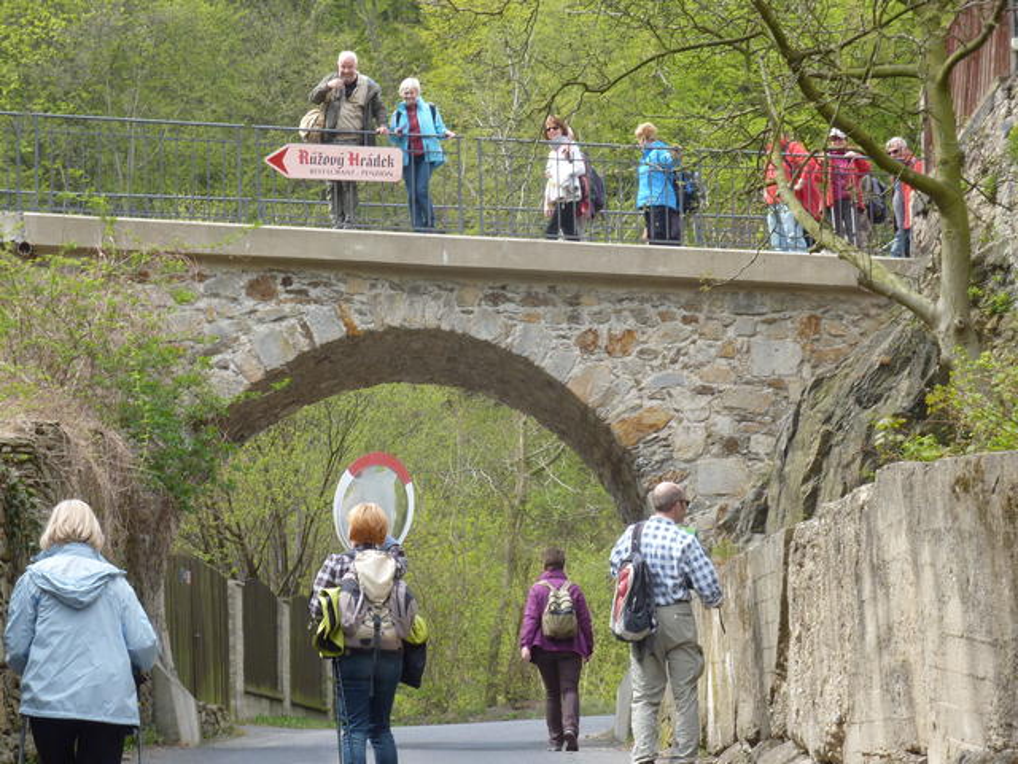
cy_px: 382
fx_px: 3264
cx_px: 509
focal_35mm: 111
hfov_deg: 17.7
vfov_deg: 13.3
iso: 80
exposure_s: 1/125
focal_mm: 18.2
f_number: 4.4
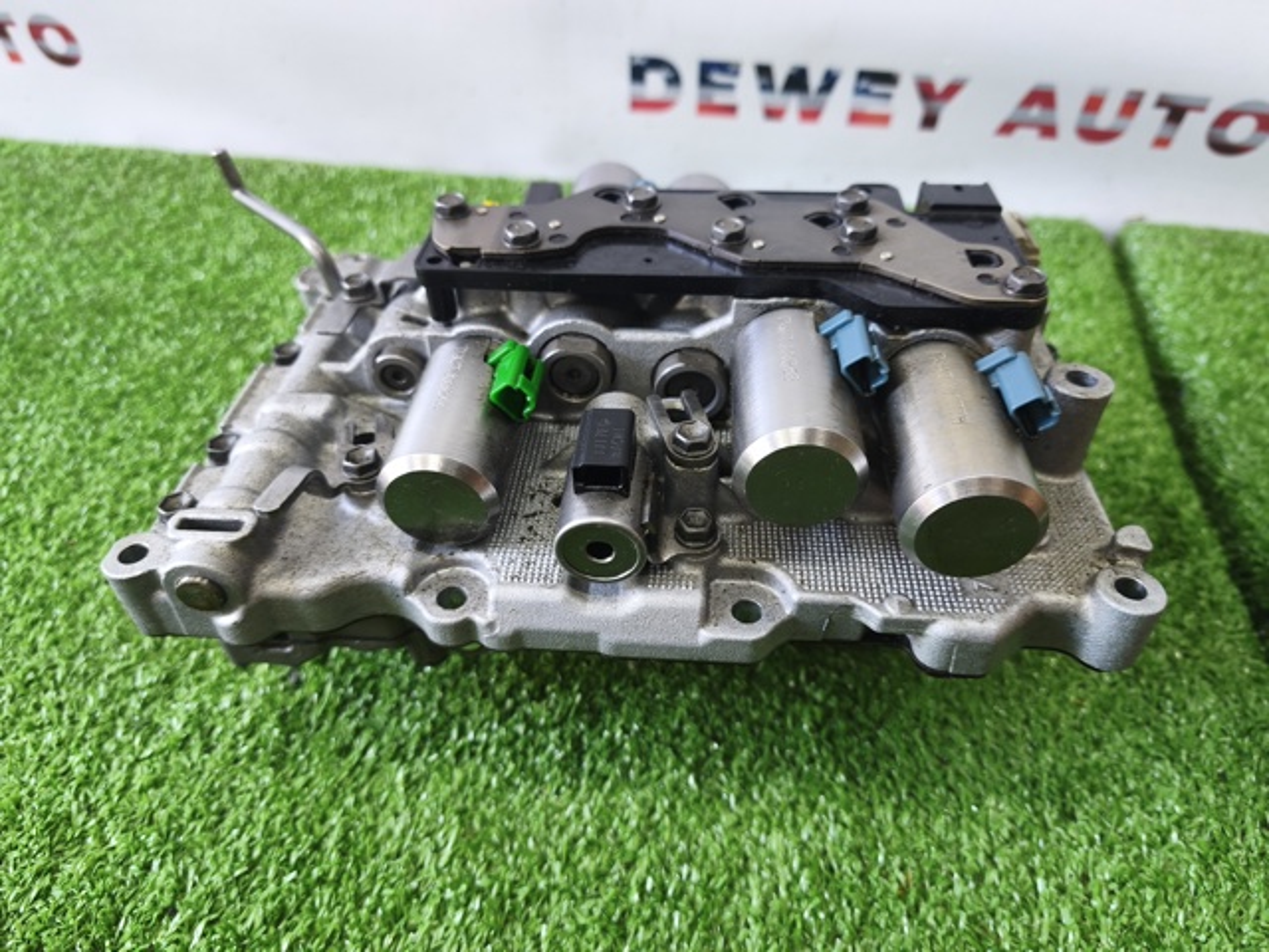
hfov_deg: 73.9
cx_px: 634
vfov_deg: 58.9
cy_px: 476
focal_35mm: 23
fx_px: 843
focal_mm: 5.35
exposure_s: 1/50
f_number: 1.7
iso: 320
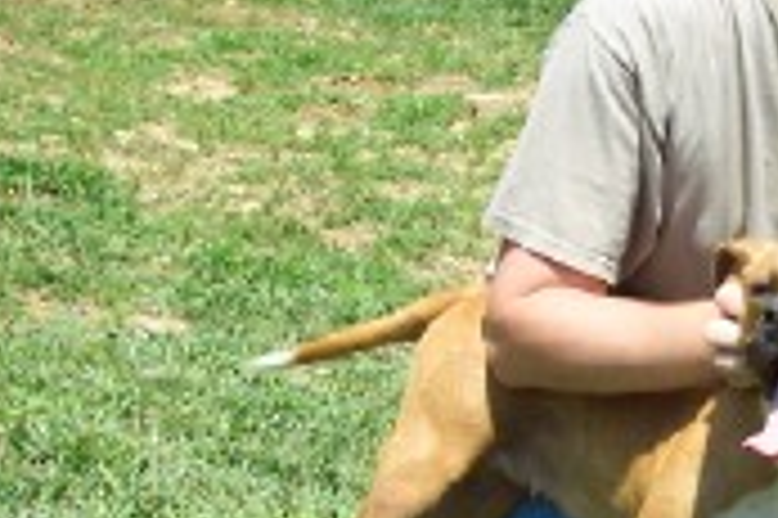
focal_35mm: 81
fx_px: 1749
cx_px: 697
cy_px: 586
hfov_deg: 24.4
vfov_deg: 16.3
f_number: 9.5
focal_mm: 7.5
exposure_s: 1/180
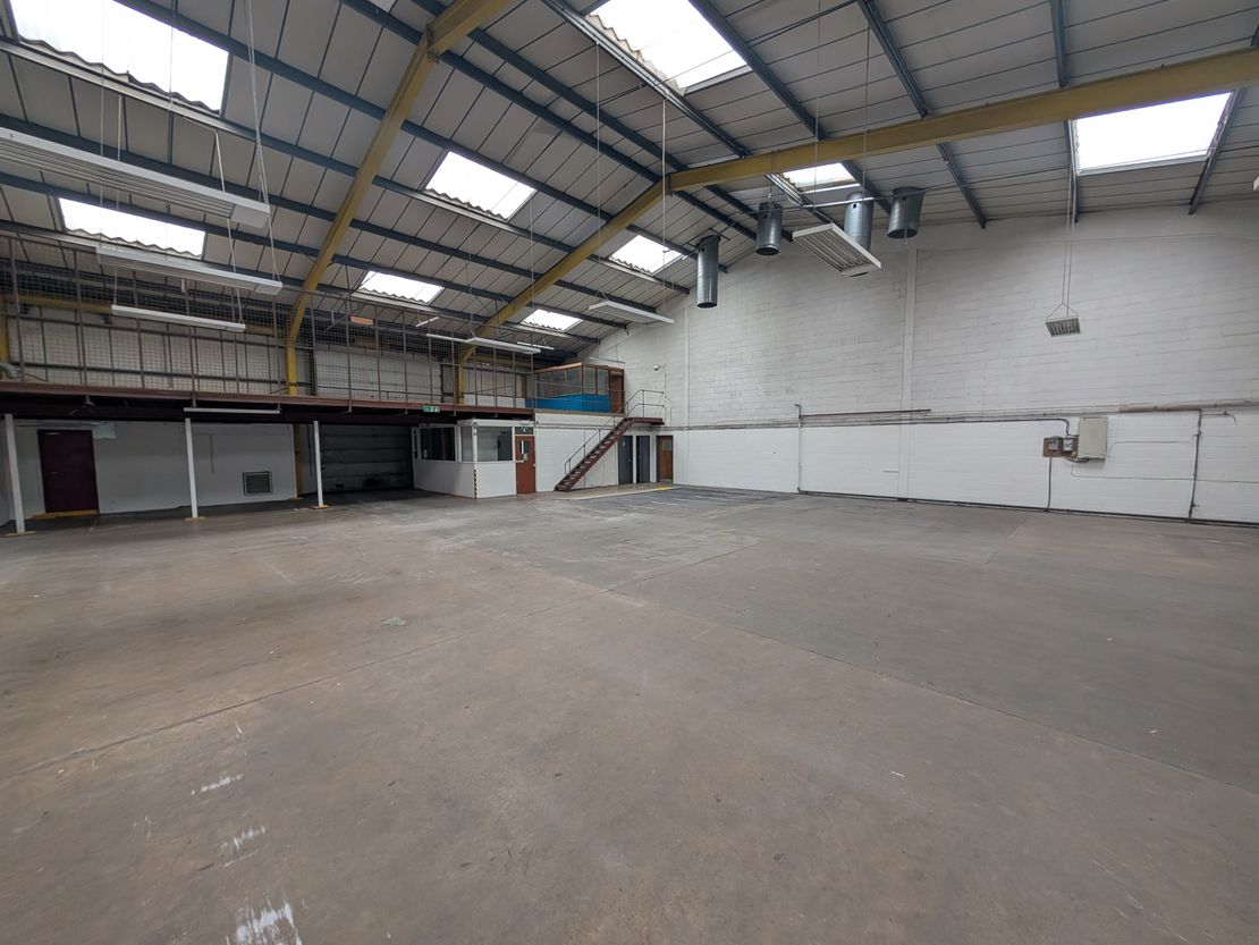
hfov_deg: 110.5
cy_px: 472
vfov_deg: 94.5
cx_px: 630
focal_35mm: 12
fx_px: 437
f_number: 1.7
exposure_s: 1/111
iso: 92
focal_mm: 2.02
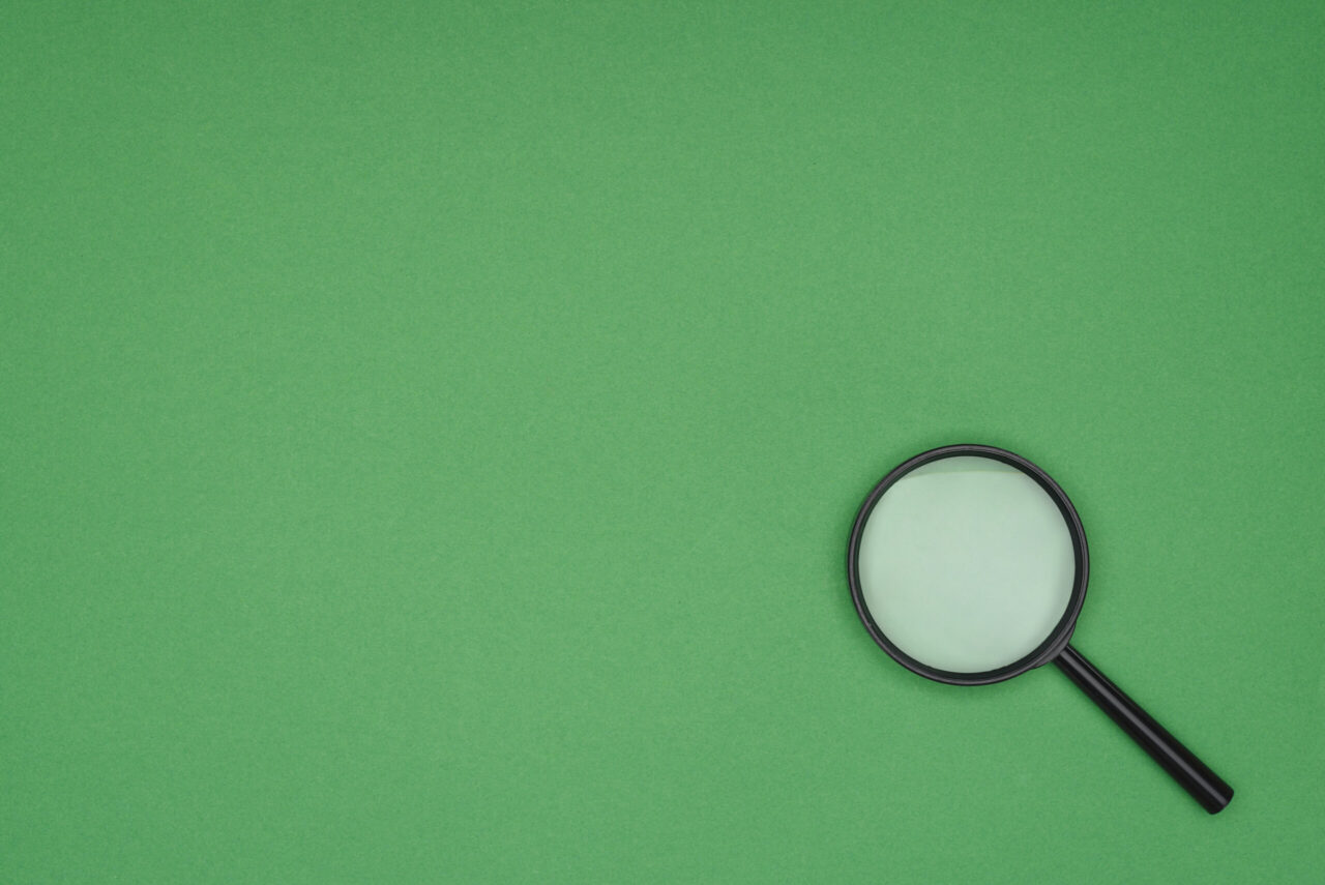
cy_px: 442
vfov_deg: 27.0
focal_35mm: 50
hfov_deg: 39.6
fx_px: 1841
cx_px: 662
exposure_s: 1/160
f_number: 9
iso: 100
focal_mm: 50
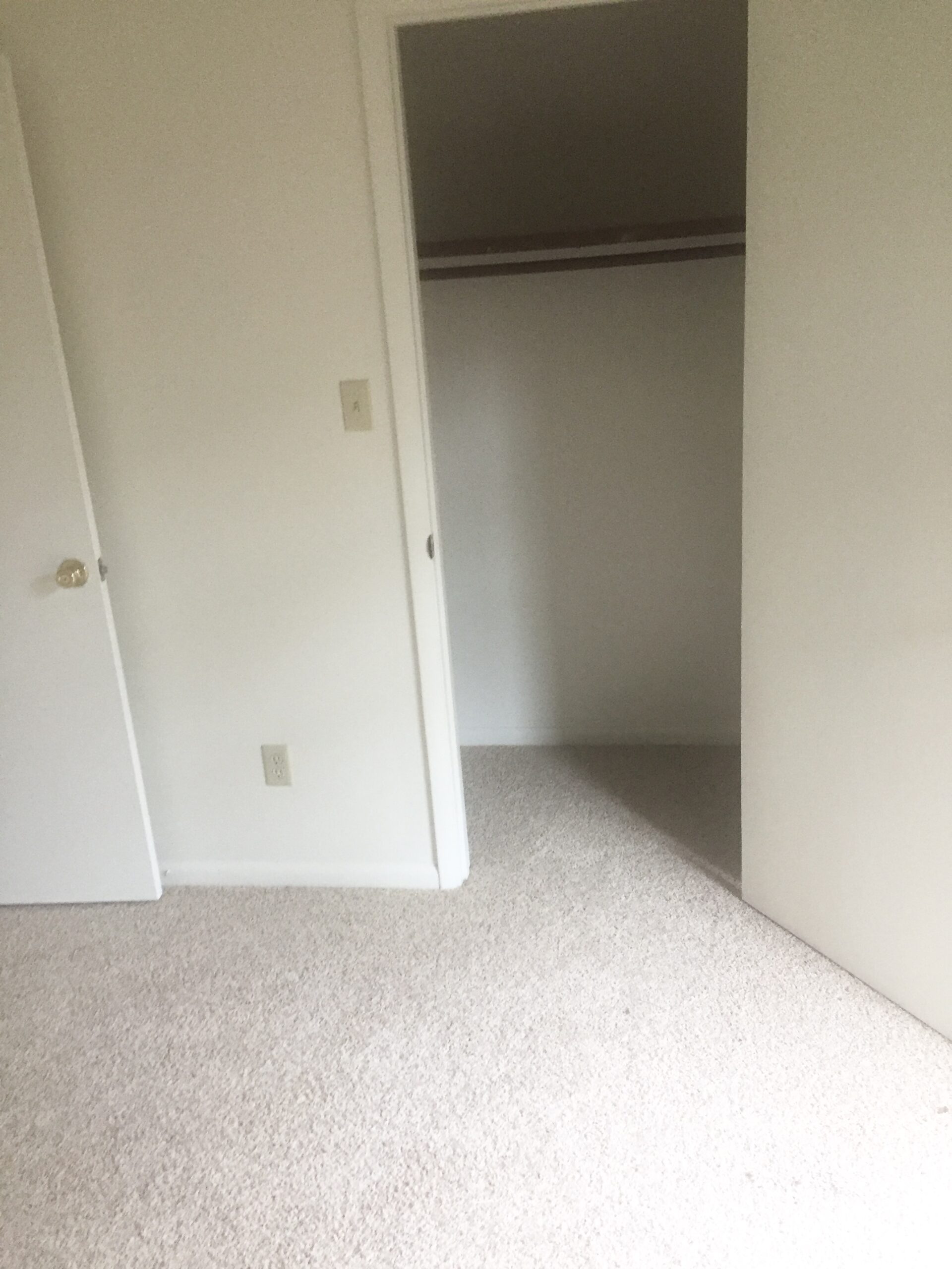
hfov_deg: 48.2
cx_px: 476
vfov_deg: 61.7
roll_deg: +7.5
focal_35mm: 29
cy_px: 634
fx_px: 1063
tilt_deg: -18.1
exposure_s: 1/30
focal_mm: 4.15
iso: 200
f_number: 2.2
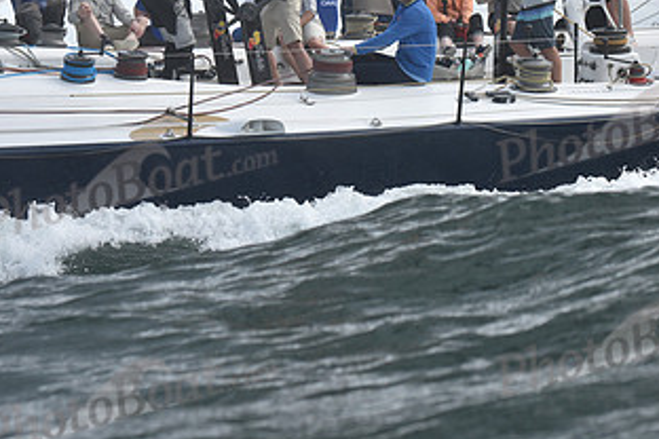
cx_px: 389
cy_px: 47
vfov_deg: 10.5
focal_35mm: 130
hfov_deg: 15.8
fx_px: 2380
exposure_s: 1/1250
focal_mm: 70
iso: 200
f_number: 5.6
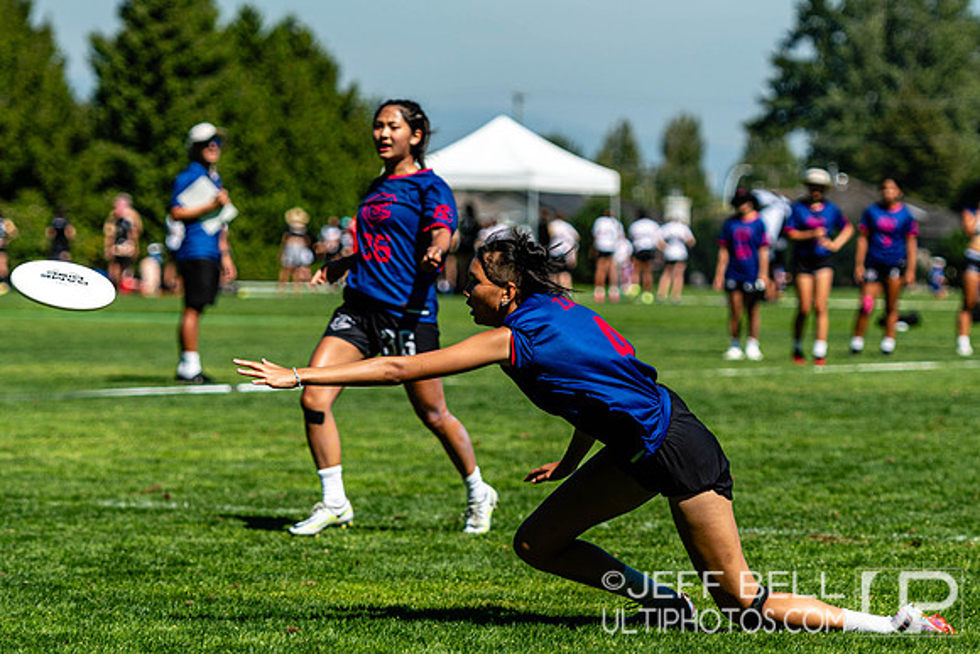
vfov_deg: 6.4
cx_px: 593
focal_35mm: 215
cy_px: 332
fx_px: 5863
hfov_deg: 9.6
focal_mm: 112
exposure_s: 1/2500
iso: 100
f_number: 3.2
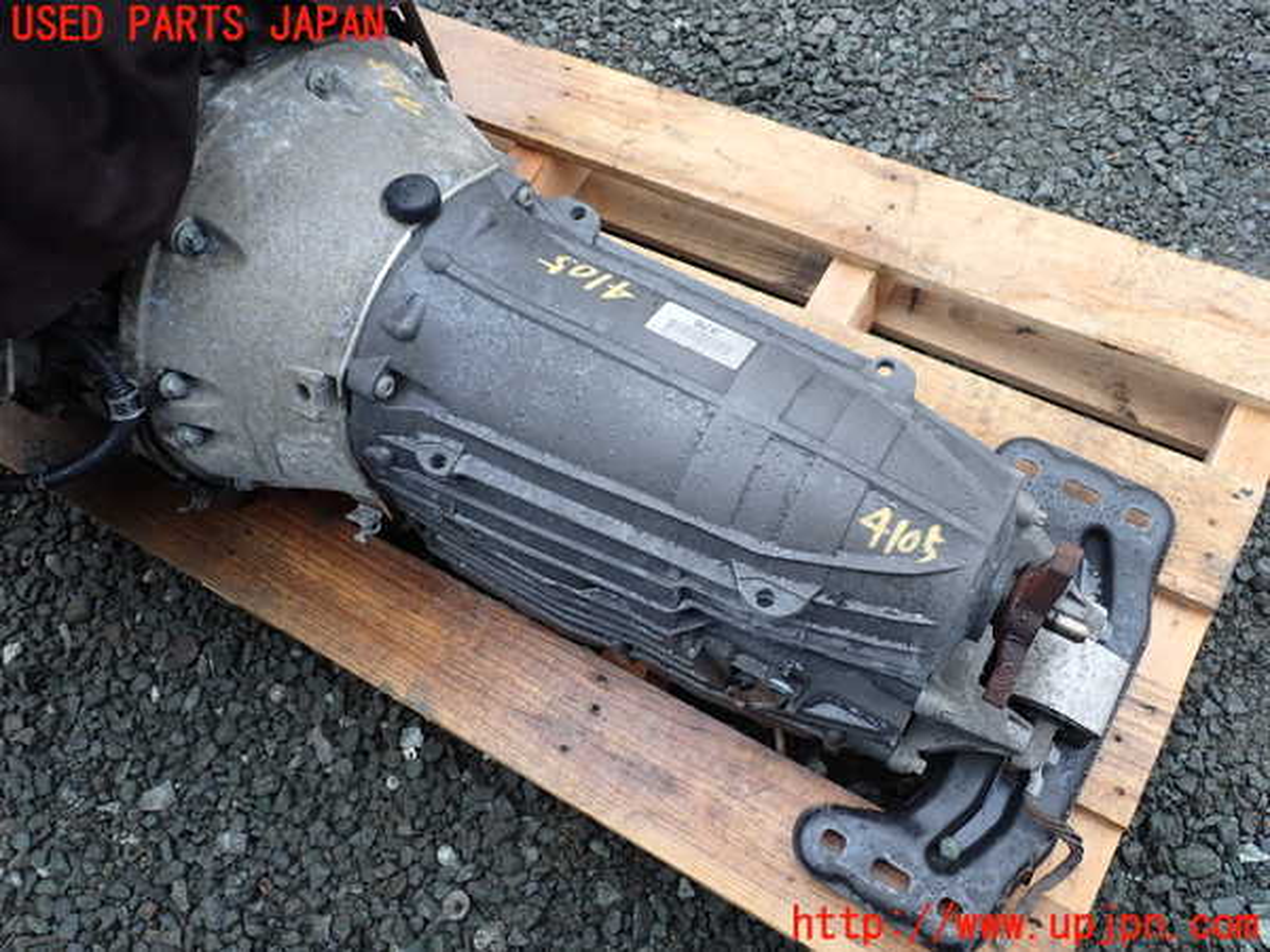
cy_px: 476
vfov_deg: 46.8
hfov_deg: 60.0
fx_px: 1101
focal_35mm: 30
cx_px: 635
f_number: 3.2
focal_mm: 5.4
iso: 100
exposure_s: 1/160
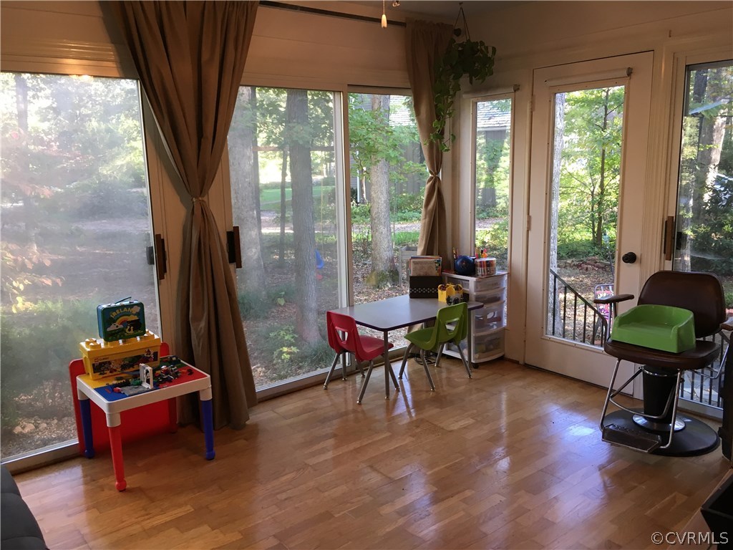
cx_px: 366
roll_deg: +0.7
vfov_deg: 48.2
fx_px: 614
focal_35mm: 29
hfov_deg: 61.7
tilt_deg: -10.2
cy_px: 275
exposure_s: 1/30
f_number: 2.2
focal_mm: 4.15
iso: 64
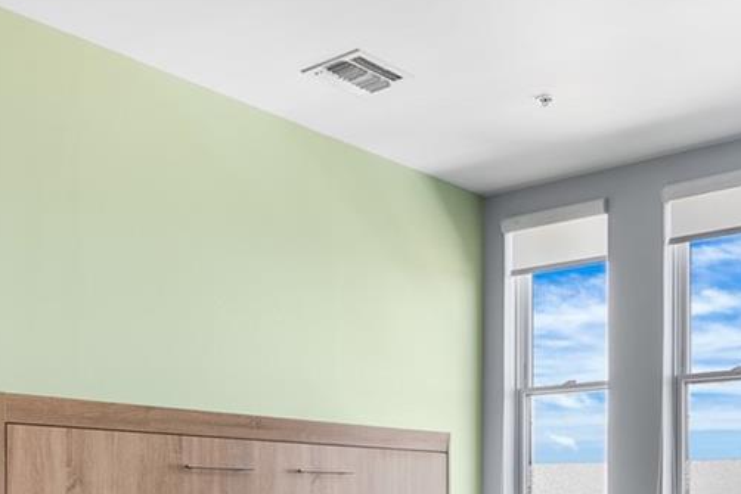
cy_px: 506
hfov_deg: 38.6
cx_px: 462
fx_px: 1050
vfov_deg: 25.1
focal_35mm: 51
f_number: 8
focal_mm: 16
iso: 200
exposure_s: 1/2
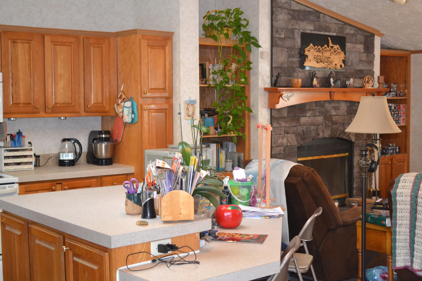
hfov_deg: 38.9
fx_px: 598
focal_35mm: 51
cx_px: 211
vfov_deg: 26.5
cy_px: 140
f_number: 5
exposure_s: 1/60
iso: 2000
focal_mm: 34
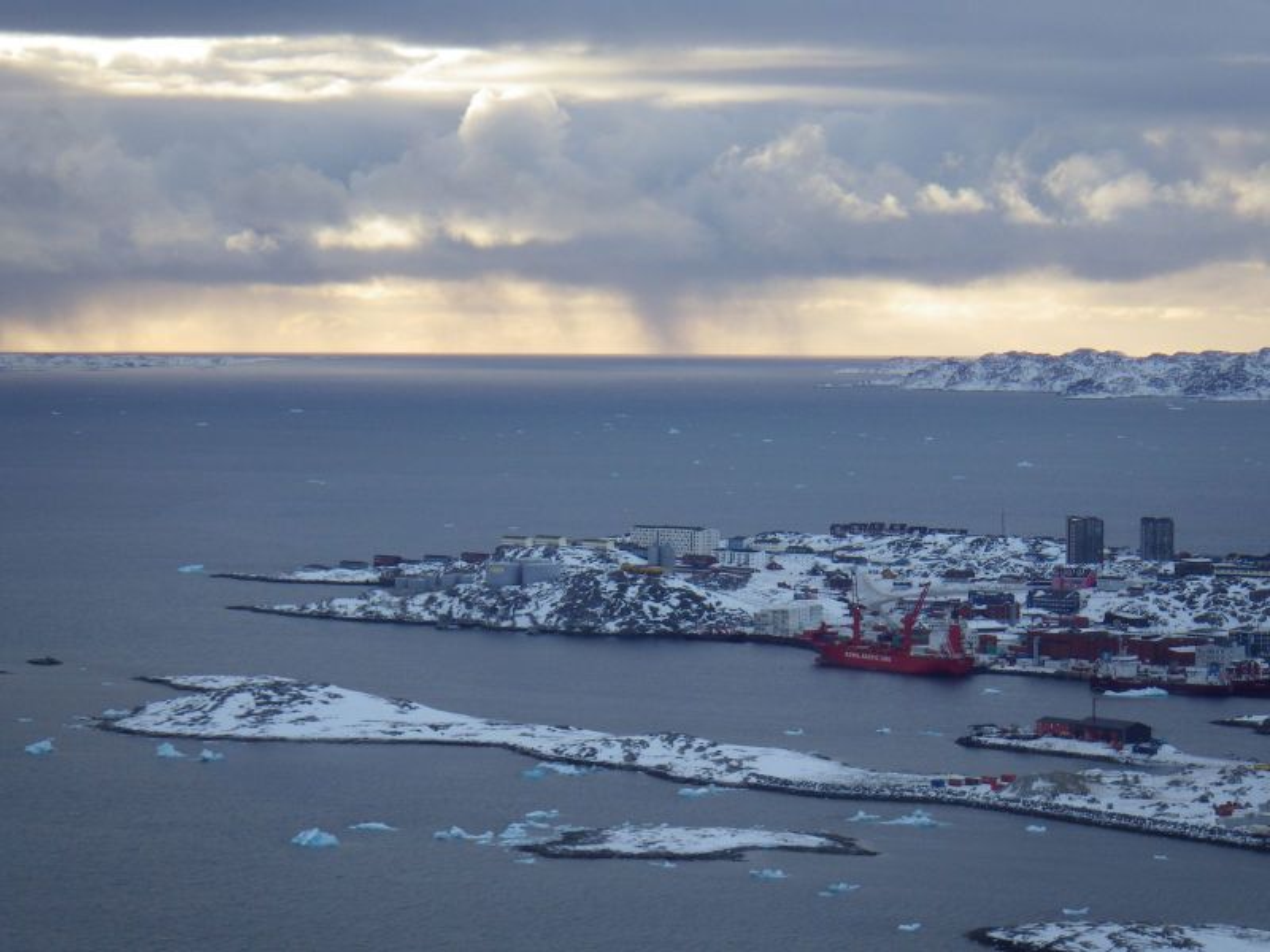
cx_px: 635
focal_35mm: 140
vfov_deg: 10.6
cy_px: 476
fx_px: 5136
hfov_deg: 14.1
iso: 125
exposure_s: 1/125
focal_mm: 25
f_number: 5.5
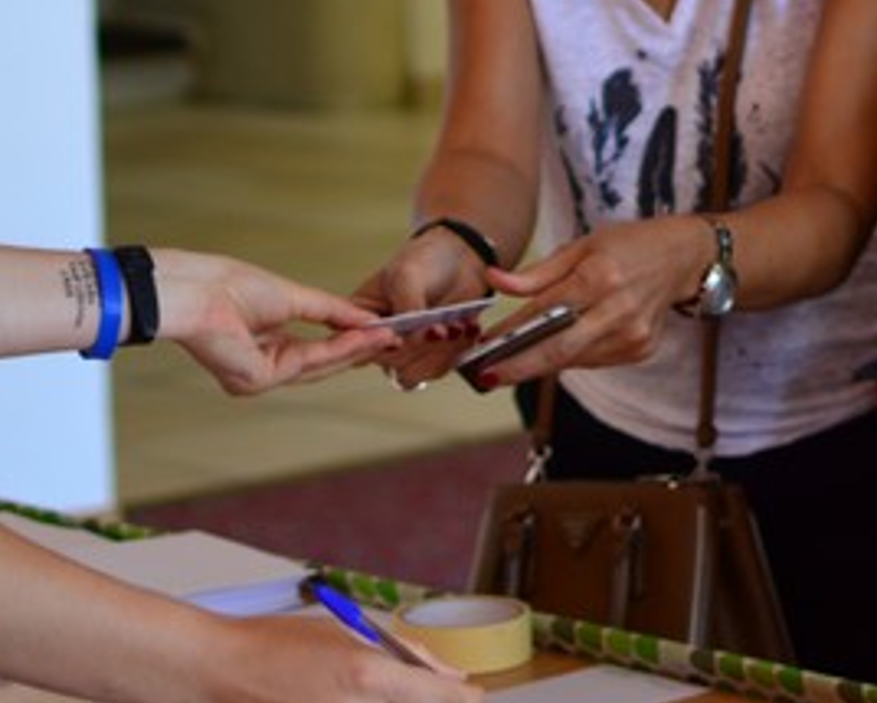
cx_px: 668
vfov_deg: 8.1
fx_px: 4880
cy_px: -378
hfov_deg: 10.2
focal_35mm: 188
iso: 100
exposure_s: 1/80
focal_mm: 35
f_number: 1.8
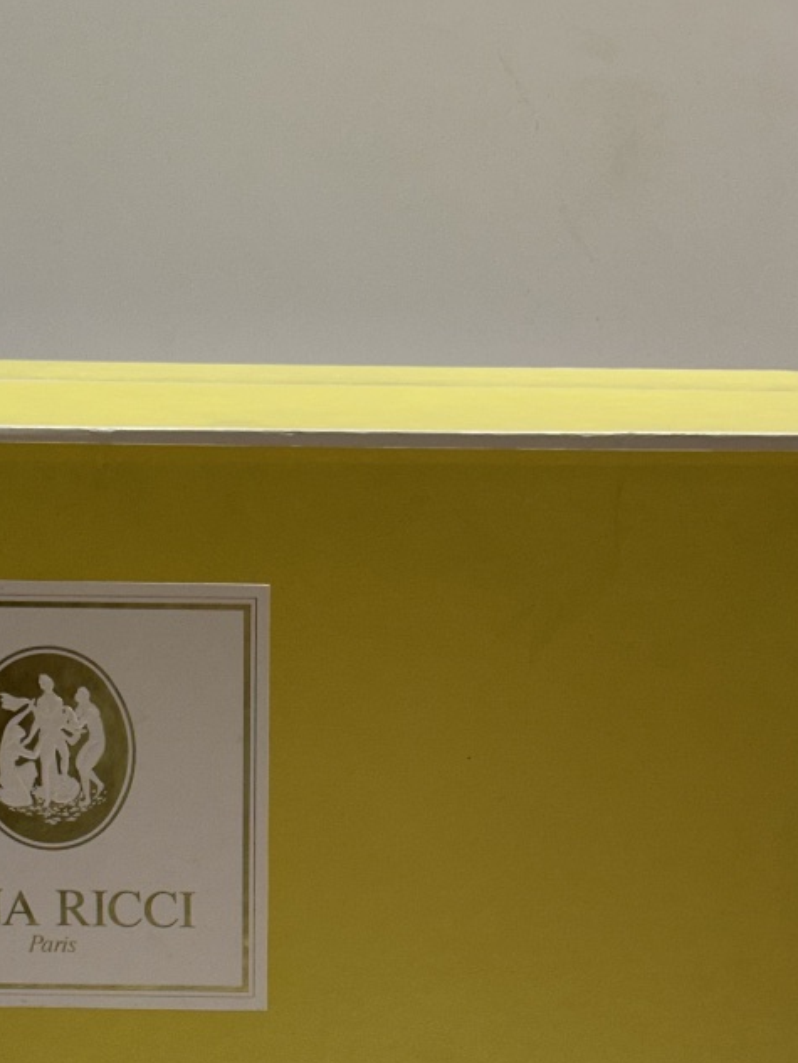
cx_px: 279
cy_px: 885
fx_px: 2796
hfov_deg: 16.2
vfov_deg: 21.2
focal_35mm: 91
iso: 50
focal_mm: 6.86
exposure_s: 1/100
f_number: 1.78
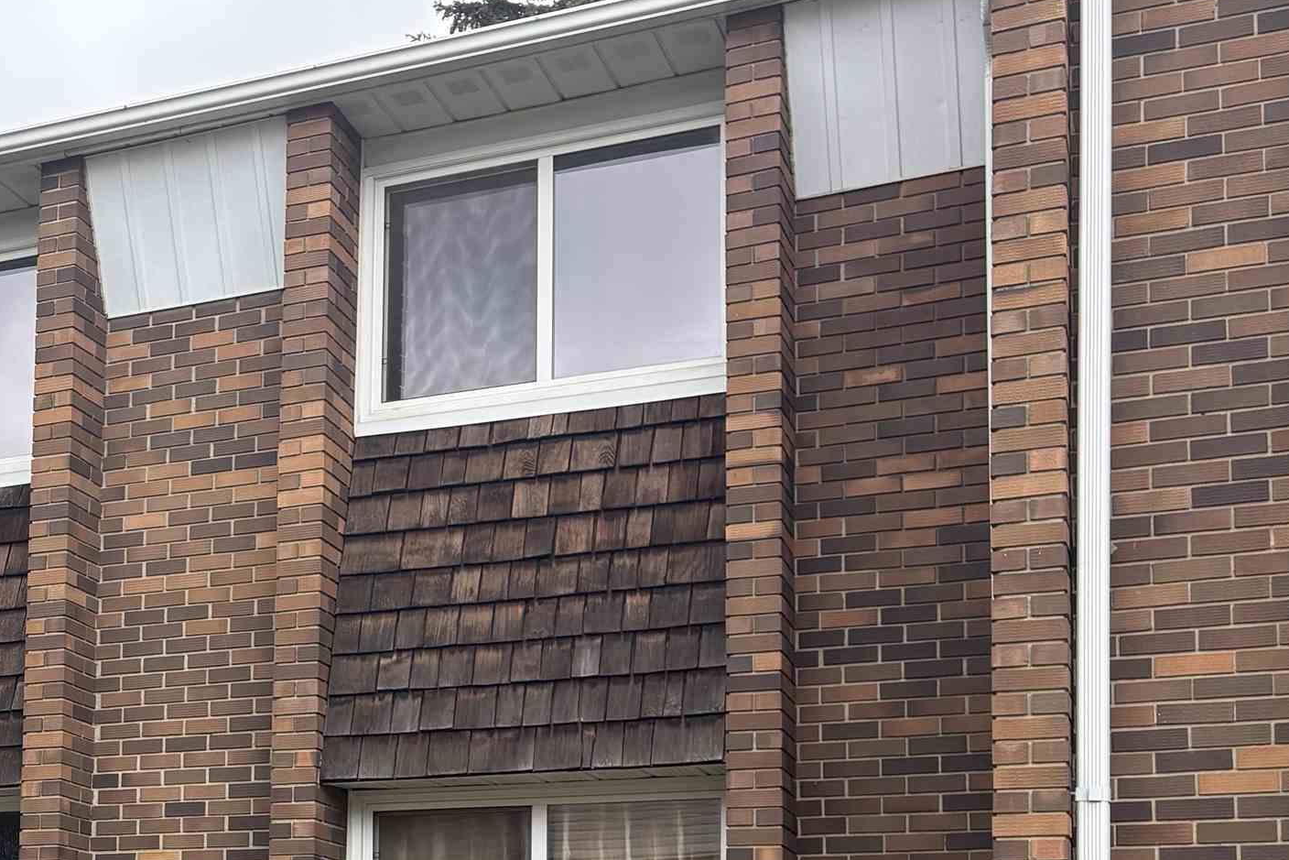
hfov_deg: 31.7
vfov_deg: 22.2
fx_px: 2113
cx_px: 42
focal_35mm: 59
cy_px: 840
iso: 64
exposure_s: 1/581
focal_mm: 5.96
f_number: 1.6
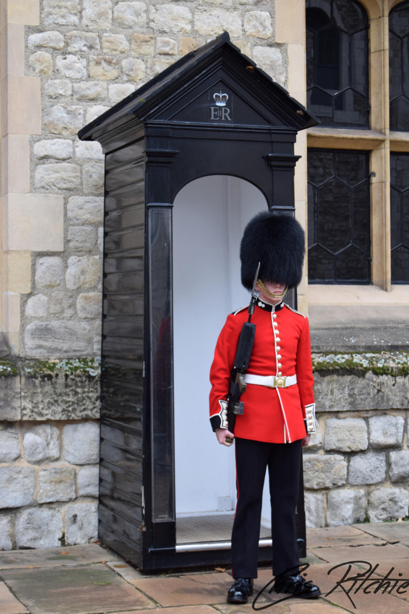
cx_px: 204
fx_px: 1227
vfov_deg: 28.1
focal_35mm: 72
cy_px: 307
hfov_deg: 18.9
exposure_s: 1/160
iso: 400
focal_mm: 48
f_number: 6.3
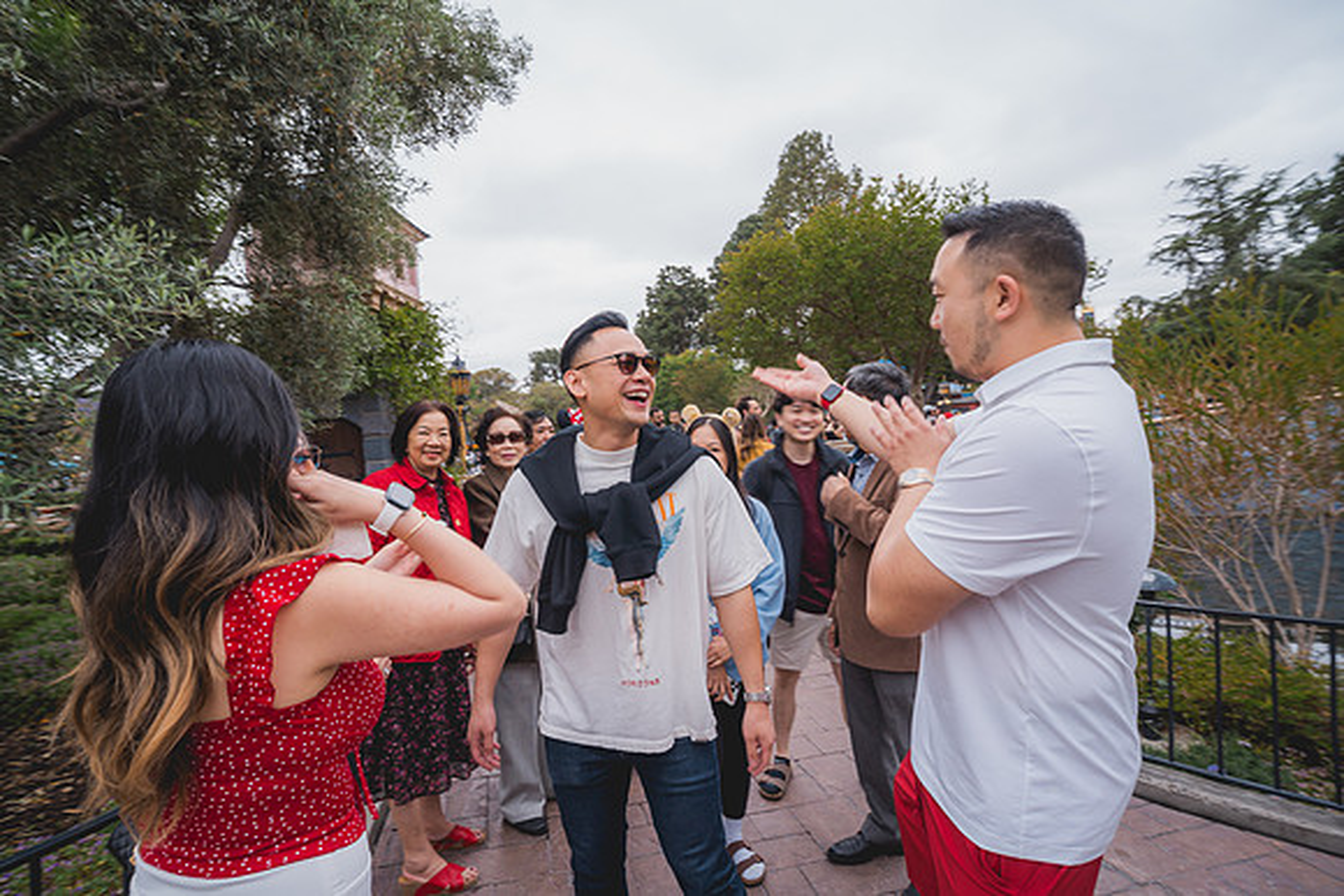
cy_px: 448
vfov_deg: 67.4
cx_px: 672
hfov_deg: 90.0
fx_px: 672
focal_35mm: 18
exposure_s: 1/60
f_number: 5.6
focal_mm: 18
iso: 125
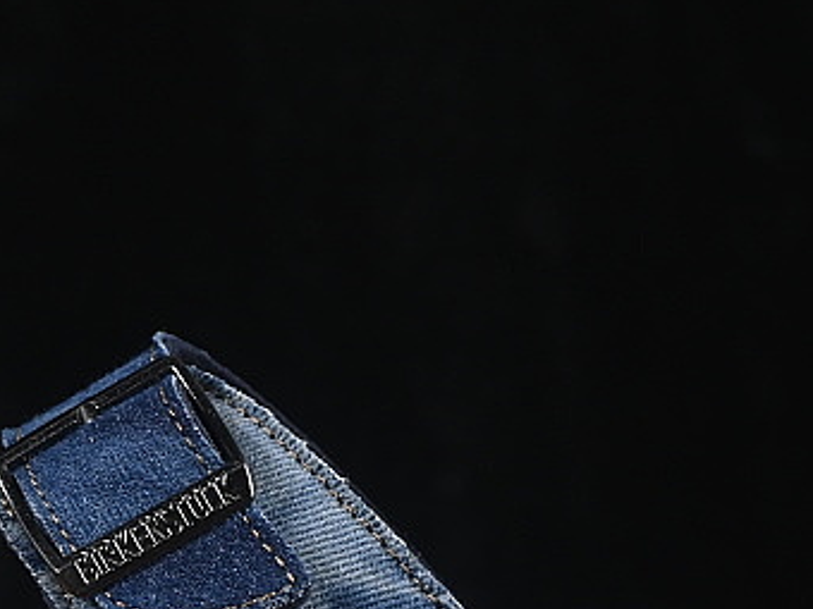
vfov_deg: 6.5
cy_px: 463
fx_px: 5378
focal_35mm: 229
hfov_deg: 8.6
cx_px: 141
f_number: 7.1
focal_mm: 50
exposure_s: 1/80
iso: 160
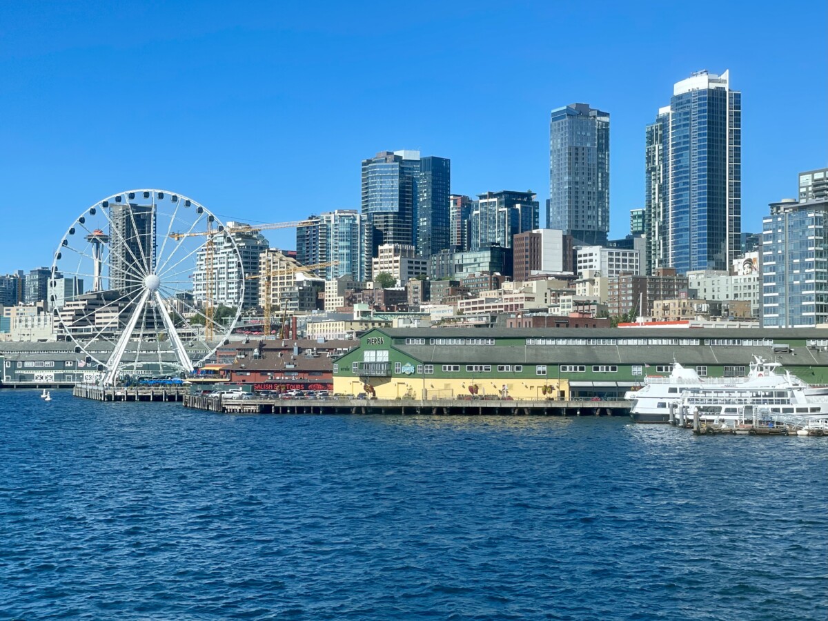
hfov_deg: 36.8
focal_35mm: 52
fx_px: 1244
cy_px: 310
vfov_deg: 28.0
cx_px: 414
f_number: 2
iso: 32
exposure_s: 1/1410
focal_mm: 6
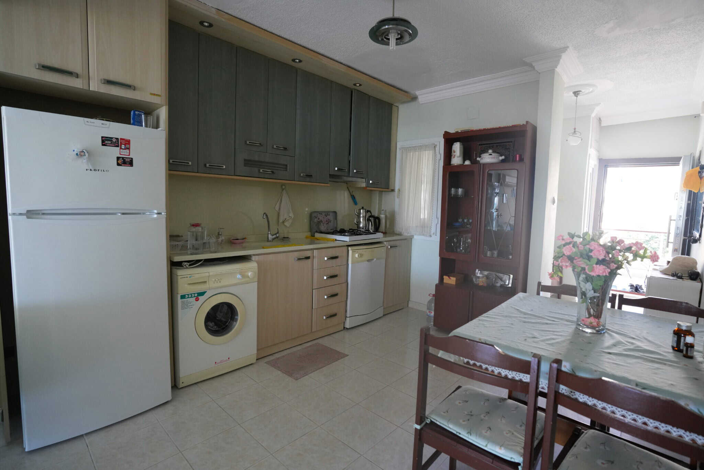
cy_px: 235
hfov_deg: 93.3
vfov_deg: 70.4
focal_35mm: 17
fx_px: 332
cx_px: 352
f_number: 3.5
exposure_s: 1/160
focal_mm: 17
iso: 1600
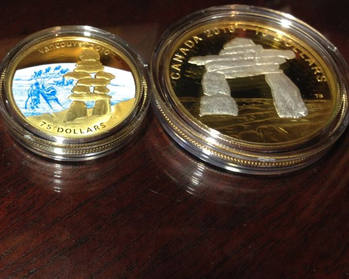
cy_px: 110
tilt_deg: -52.2
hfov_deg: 34.2
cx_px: 64
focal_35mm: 53
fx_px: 547
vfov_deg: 28.5
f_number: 2.4
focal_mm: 4.12
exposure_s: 1/40
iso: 64
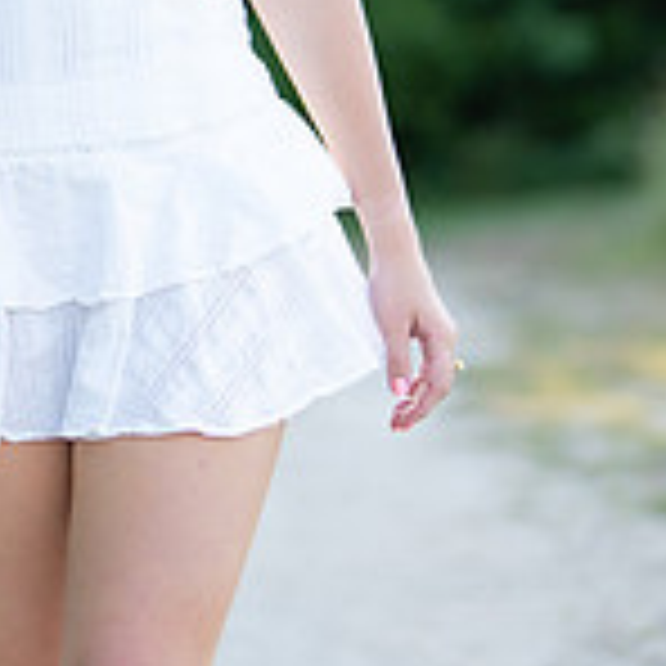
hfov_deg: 6.7
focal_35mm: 260
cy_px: -47
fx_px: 5659
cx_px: 37
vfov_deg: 6.7
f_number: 1.2
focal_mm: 50
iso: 100
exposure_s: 1/1000
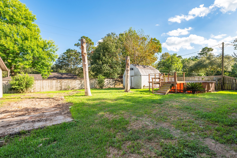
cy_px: 80
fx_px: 112
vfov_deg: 70.4
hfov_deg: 93.3
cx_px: 119
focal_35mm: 17
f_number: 10
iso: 125
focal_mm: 16
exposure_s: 1/100
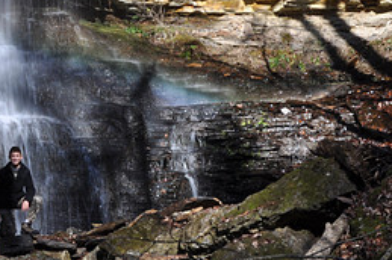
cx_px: 58
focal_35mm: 141
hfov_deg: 14.5
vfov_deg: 9.6
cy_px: -10
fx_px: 1533
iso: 200
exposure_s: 1/15
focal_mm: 42
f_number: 32
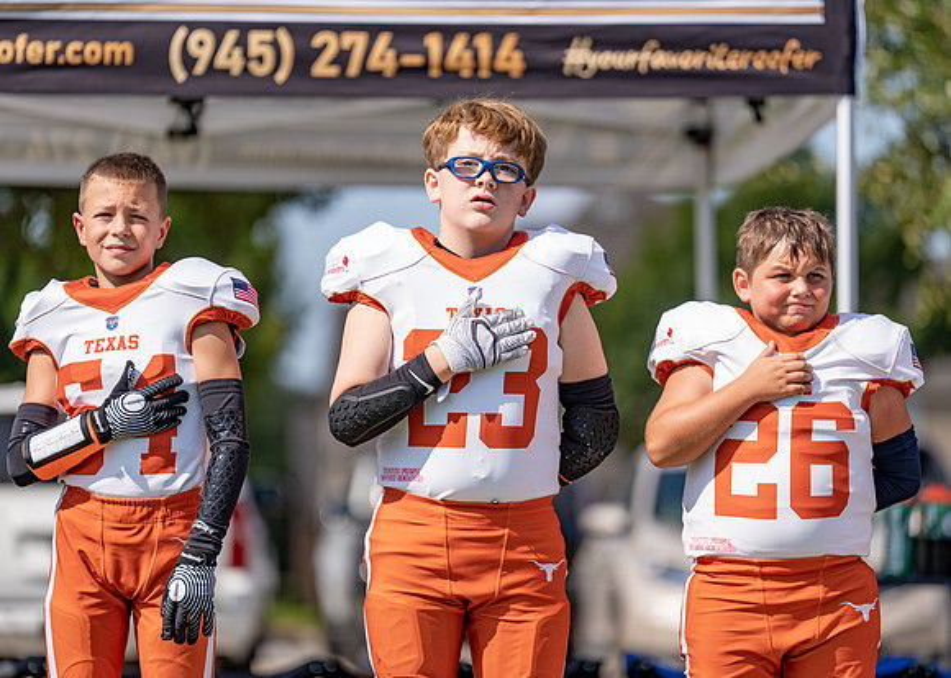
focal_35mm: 210
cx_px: 476
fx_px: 5659
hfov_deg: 9.6
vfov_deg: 6.9
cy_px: 339
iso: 100
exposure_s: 1/1600
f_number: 2.8
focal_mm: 200
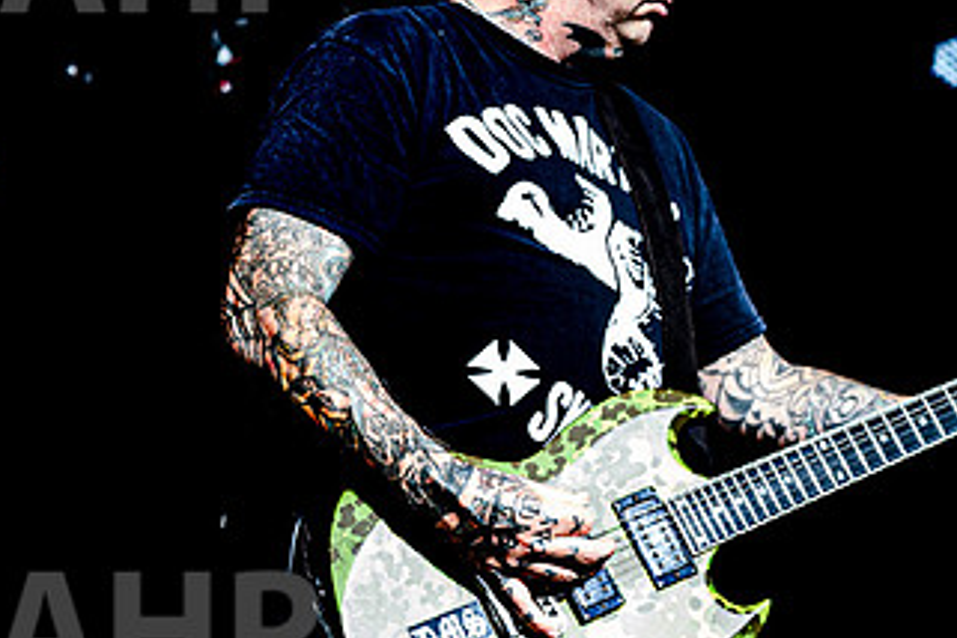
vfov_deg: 9.7
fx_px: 3748
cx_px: 588
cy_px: 216
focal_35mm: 141
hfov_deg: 14.5
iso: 400
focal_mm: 60
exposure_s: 1/500
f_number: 4.5
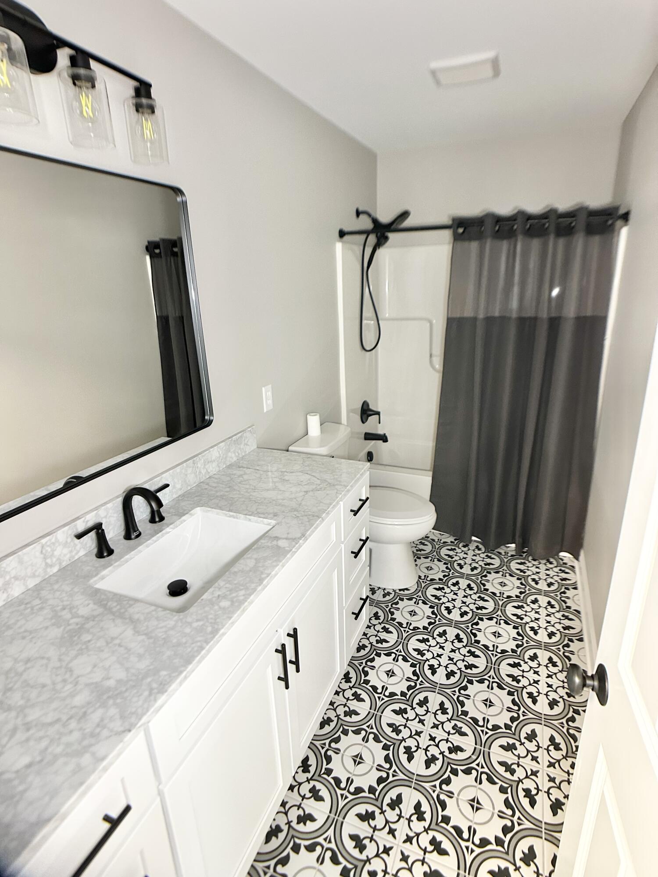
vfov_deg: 71.6
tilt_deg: -17.2
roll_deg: +1.6
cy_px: 438
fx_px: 608
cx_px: 329
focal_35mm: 24
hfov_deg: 56.8
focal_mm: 6.86
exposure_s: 1/60
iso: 400
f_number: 1.78
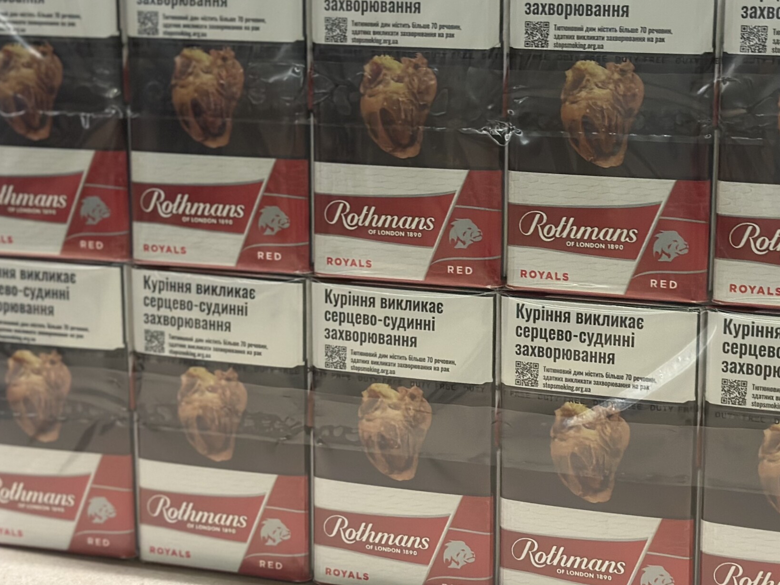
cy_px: 277
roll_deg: -0.9
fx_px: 1690
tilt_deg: -9.0
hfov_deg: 25.8
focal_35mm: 75
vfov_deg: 19.6
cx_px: 530
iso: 400
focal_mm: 6.86
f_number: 1.78
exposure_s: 1/40
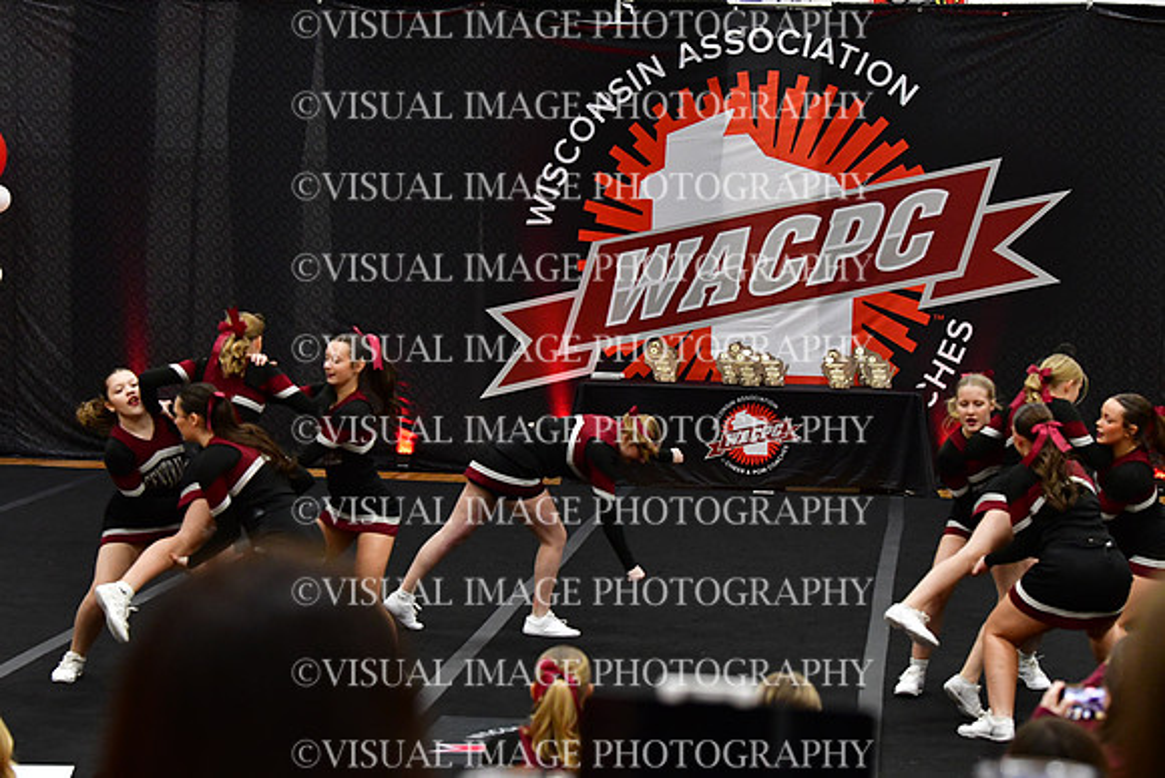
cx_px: 582
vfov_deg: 12.7
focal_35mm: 108
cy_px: 389
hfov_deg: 18.9
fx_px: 3496
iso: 4000
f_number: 4
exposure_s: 1/500
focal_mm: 72
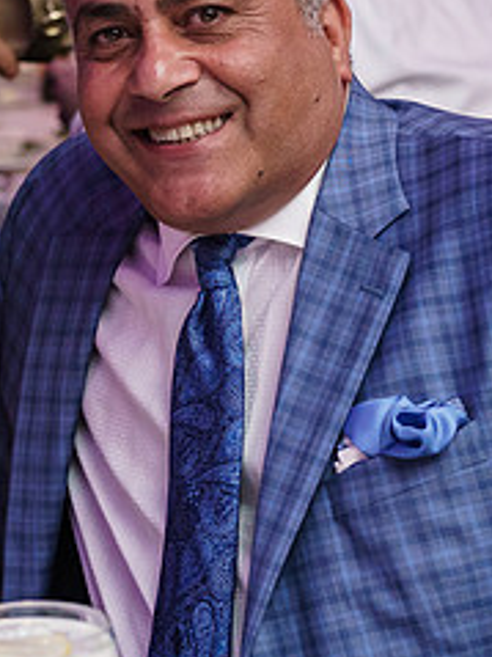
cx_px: -38
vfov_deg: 11.3
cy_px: 219
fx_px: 3319
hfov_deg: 8.4
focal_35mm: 175
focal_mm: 50
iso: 1000
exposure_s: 1/250
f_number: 2.5
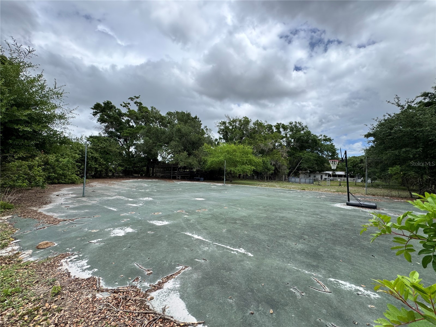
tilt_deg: +2.2
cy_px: 164
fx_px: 176
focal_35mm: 14
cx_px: 218
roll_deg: -2.8
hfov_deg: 102.1
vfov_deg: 85.7
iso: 40
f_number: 2.2
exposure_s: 1/1299
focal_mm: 2.22
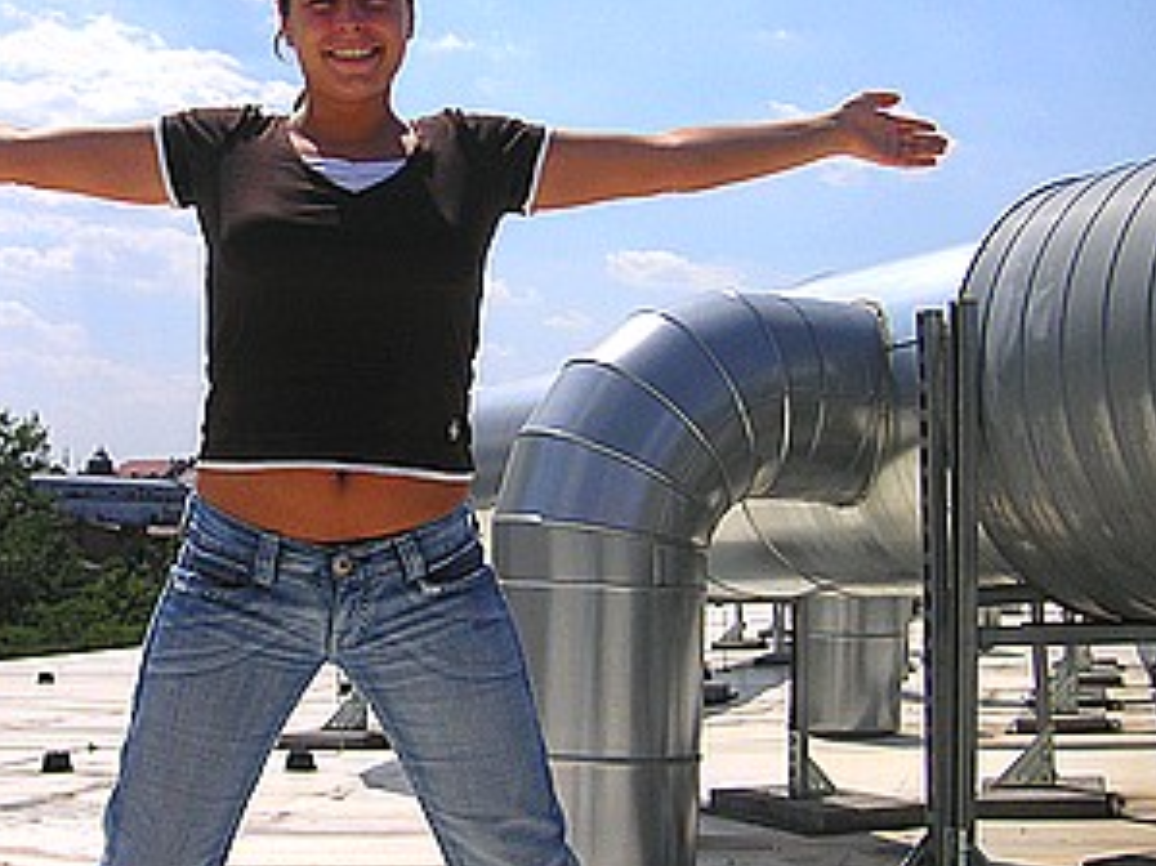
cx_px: 344
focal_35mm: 57
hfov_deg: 33.4
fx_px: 1903
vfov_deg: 25.6
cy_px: 377
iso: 50
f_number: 6.7
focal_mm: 6.1
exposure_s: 1/350
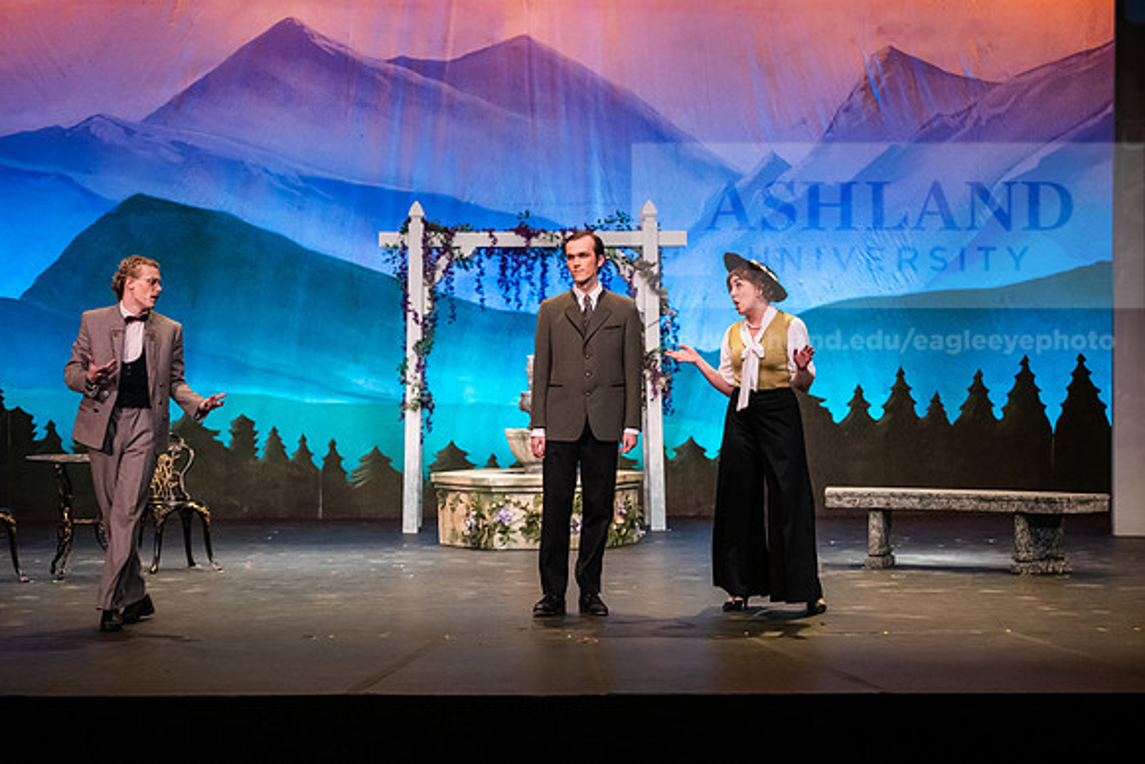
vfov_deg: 14.9
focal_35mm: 92
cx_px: 572
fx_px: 2927
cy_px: 382
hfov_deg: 22.1
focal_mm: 92
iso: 4000
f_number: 3.2
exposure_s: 1/320
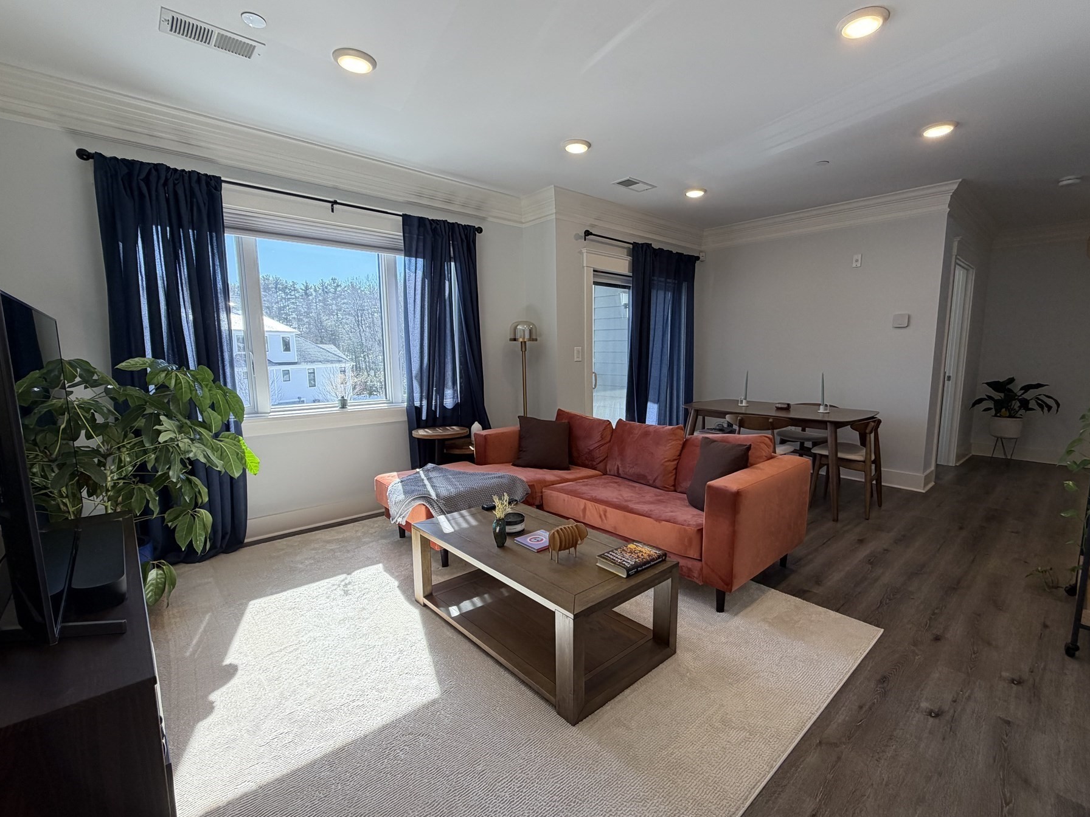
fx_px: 504
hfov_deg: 94.3
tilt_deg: -7.2
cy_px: 418
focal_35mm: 16
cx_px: 589
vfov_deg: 78.1
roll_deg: +0.3
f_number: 2.2
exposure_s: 1/140
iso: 64
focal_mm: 2.22
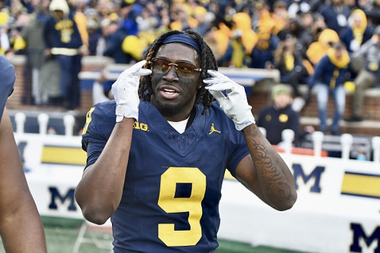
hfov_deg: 23.9
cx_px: 204
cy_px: 122
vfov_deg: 16.1
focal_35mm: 85
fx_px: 897
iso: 640
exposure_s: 1/800
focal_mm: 70
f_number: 2.8
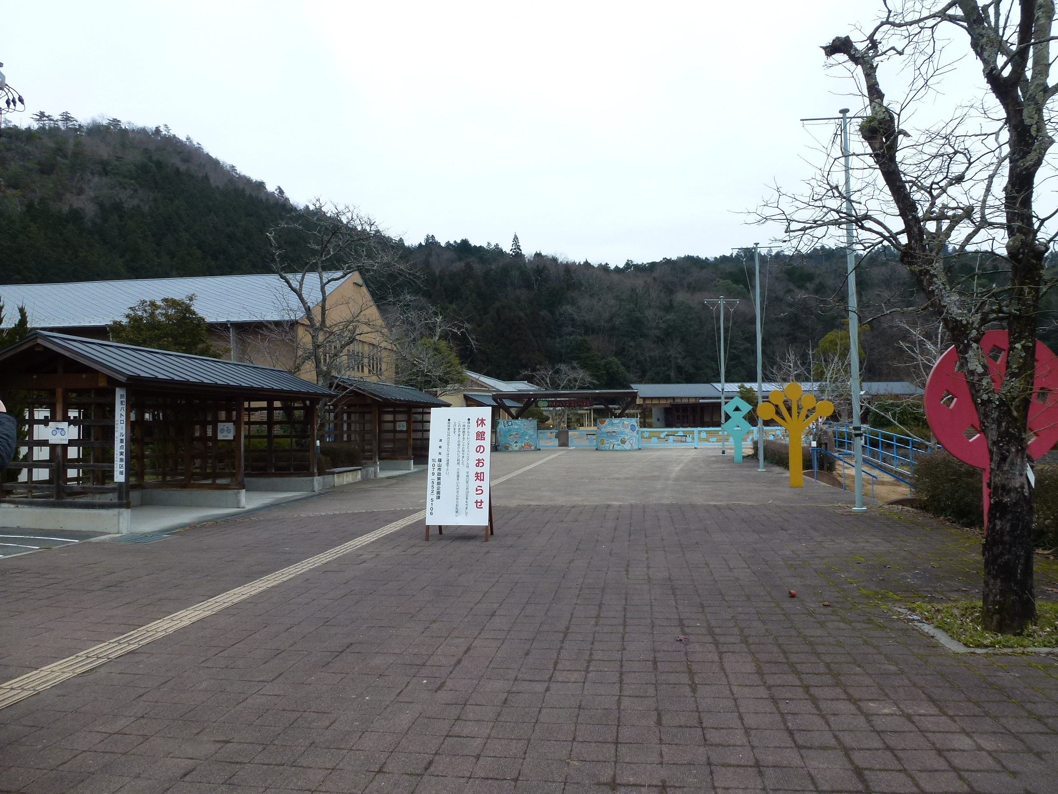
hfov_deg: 71.6
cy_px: 397
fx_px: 734
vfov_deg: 56.8
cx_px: 529
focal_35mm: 24
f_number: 4
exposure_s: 1/160
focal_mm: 4.3
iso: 100
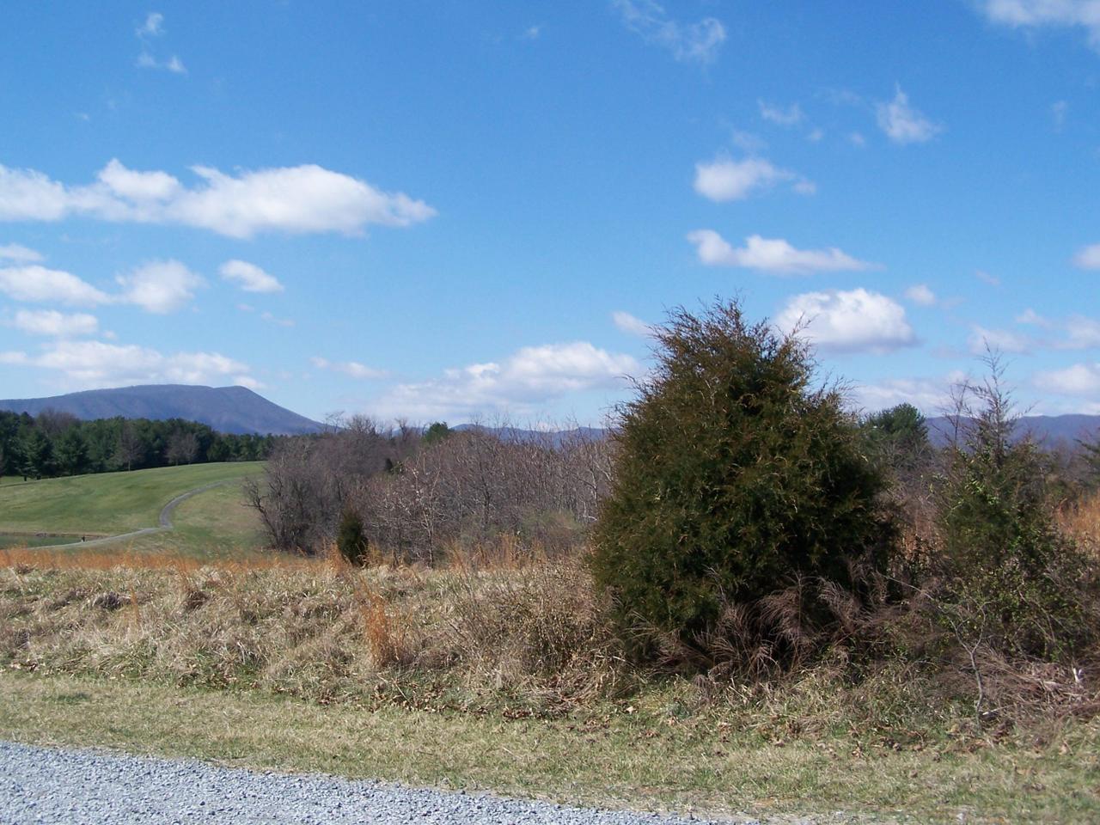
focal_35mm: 40
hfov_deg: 46.8
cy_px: 412
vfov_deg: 36.0
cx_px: 550
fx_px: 1271
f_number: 4
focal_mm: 6.7
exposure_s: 1/800
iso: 80
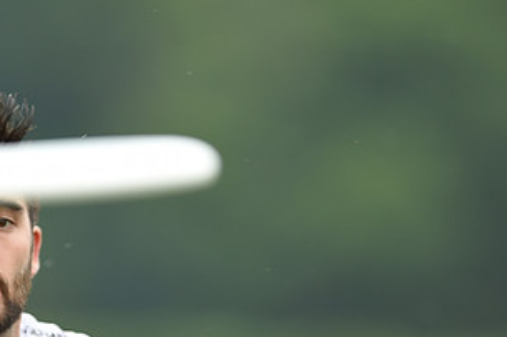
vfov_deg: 1.8
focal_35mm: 760
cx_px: 68
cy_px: 222
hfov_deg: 2.7
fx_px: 10697
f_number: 2.8
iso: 400
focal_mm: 400
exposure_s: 1/1250
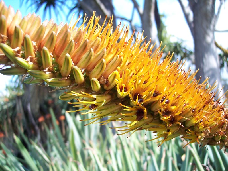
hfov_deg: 47.9
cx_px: 114
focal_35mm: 39
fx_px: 257
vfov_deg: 36.8
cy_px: 86
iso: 100
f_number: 3.4
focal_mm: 8
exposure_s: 1/250
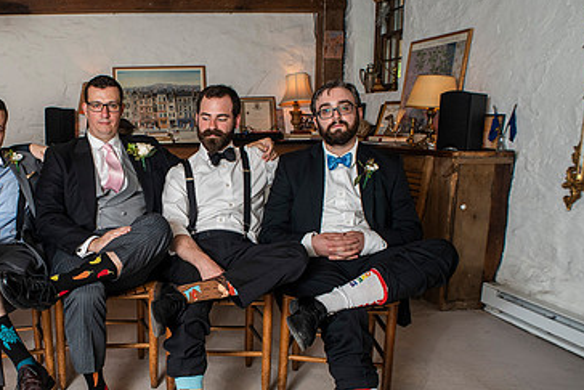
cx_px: 137
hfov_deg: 53.0
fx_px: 552
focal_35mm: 34
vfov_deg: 38.8
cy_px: 233
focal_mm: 20
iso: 640
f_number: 4
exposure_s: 1/80
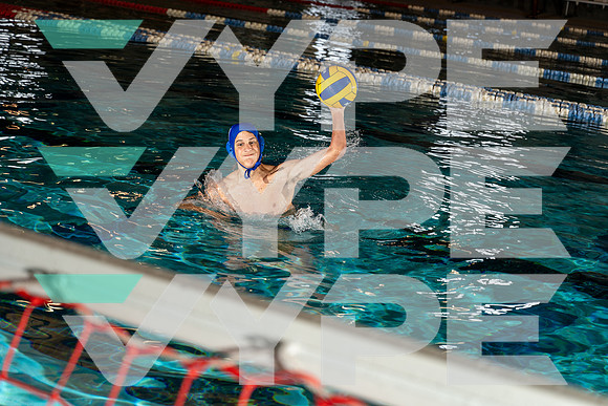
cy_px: 203
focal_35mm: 70
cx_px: 304
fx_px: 1182
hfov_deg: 28.8
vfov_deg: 19.5
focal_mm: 70
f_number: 4
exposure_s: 1/250
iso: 100
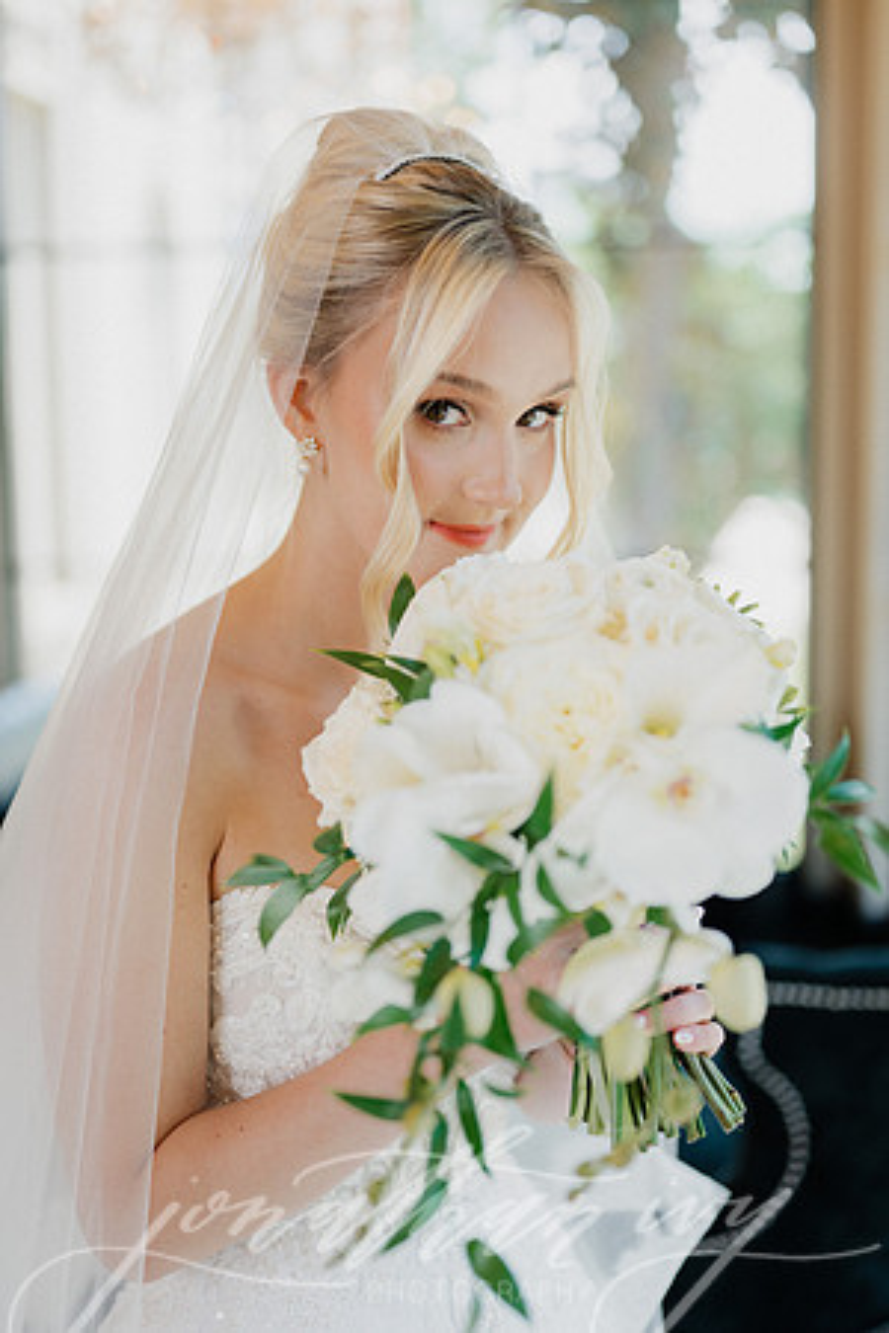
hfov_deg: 27.0
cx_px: 444
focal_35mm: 50
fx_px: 1852
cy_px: 666
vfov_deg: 39.6
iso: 64
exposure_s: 1/125
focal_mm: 50
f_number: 2
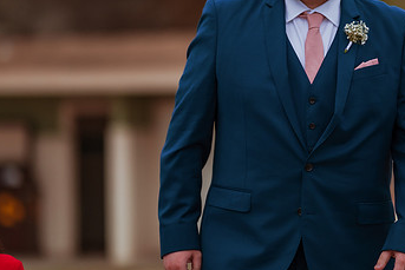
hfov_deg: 9.0
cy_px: 85
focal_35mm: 228
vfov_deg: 6.0
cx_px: 300
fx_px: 2566
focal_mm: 135
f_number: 1.8
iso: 500
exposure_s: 1/3200
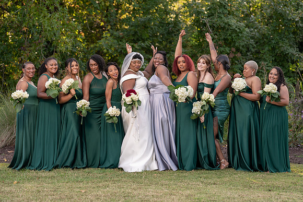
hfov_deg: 13.6
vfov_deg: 9.1
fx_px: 1269
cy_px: 101
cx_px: 153
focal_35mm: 151
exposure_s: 1/200
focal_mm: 148
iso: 160
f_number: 4
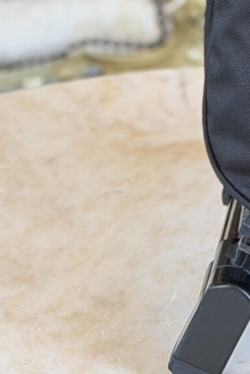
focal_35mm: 225
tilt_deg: -15.1
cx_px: 441
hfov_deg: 6.0
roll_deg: -2.9
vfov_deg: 8.6
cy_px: -391
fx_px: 2342
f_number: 1.78
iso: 160
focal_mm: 6.76
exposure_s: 1/60
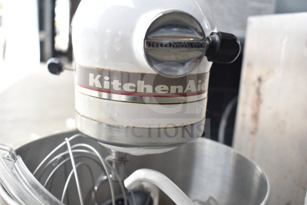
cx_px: 154
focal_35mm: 39
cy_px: 102
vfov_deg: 34.2
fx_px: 333
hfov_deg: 49.5
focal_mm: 26
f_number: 5
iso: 200
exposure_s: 1/100
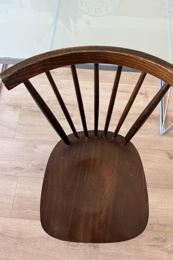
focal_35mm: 25
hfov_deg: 51.2
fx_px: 180
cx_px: 95
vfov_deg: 71.5
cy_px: 130
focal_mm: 6.76
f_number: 1.78
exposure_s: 1/60
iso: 250
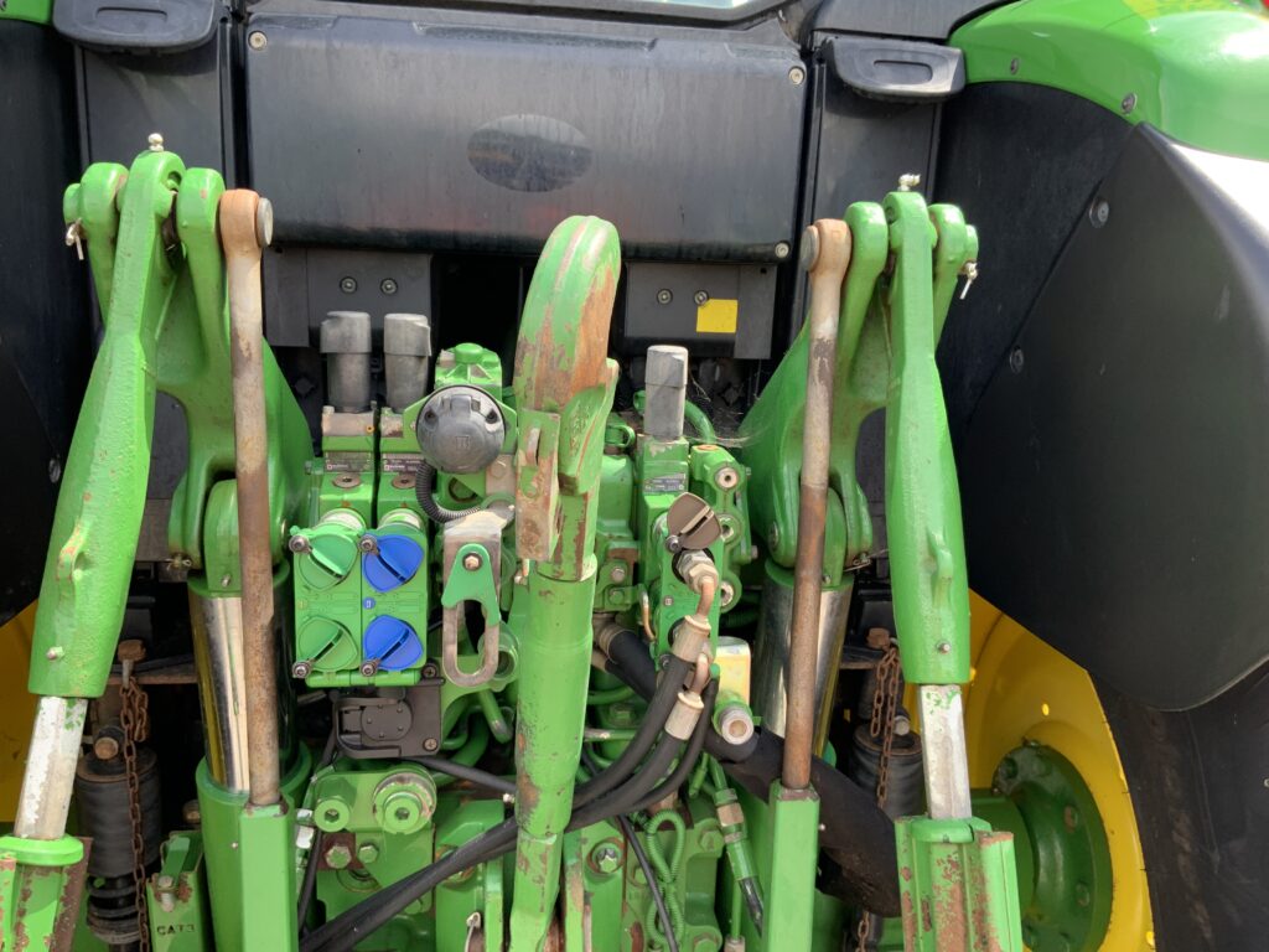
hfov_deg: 61.7
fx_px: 1063
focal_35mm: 29
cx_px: 634
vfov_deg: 48.2
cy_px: 476
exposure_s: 1/172
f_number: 1.8
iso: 16
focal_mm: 3
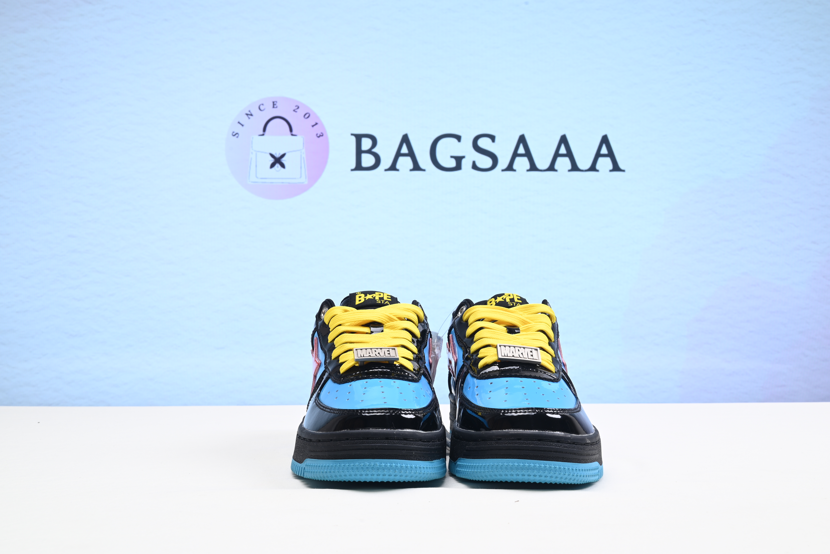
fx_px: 946
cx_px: 415
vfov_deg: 32.7
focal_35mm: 41
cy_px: 277
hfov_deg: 47.4
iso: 100
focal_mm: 41
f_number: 16
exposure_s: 1/2
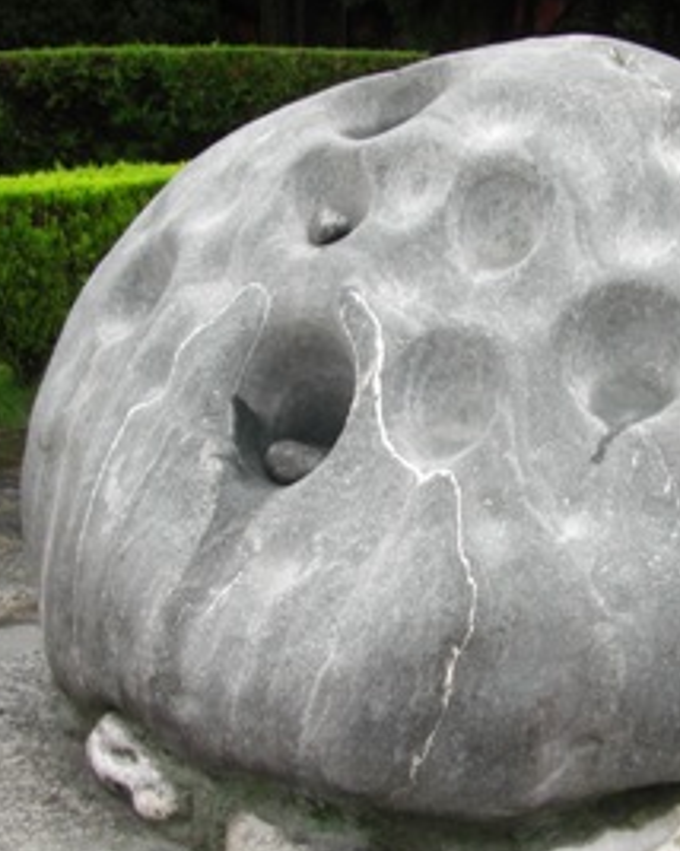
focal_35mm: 62
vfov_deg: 30.5
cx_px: 458
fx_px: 1561
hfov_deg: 24.4
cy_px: 464
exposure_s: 1/80
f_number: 4.6
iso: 64
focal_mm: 6.3
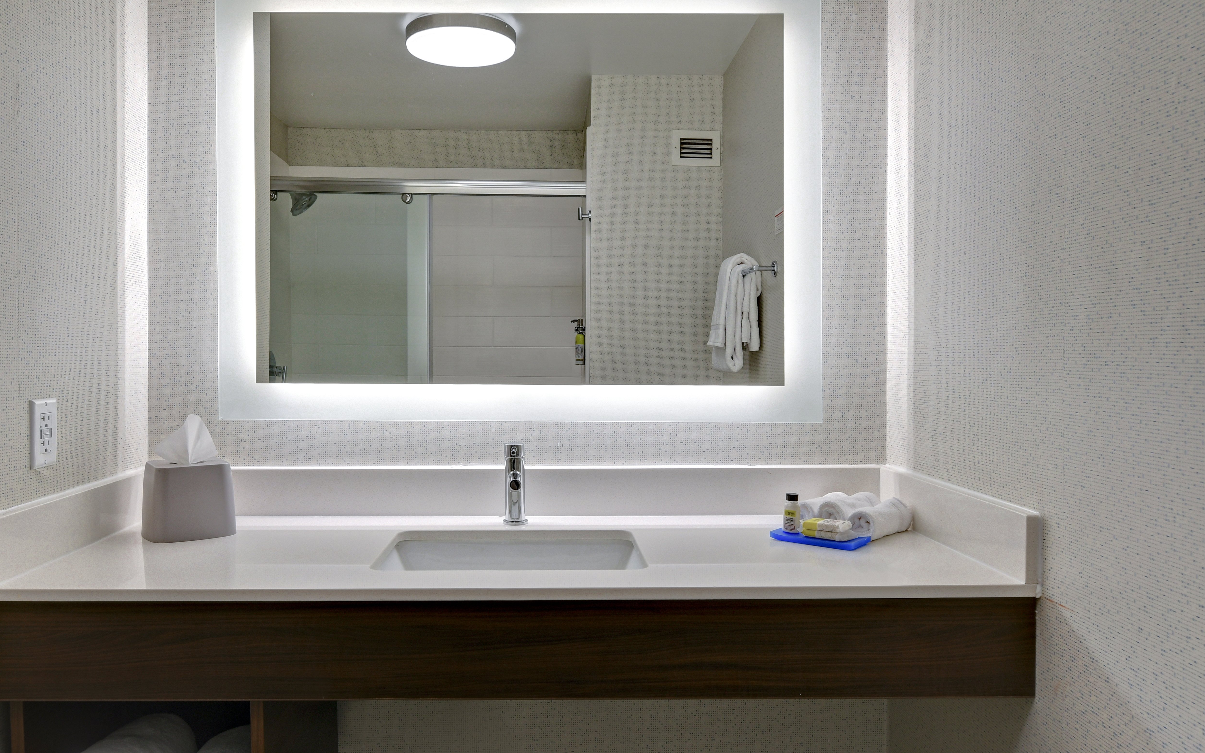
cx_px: 577
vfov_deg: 49.2
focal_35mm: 25
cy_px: 405
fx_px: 821
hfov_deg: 72.5
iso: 200
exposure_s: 1/80
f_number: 7.1
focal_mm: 15
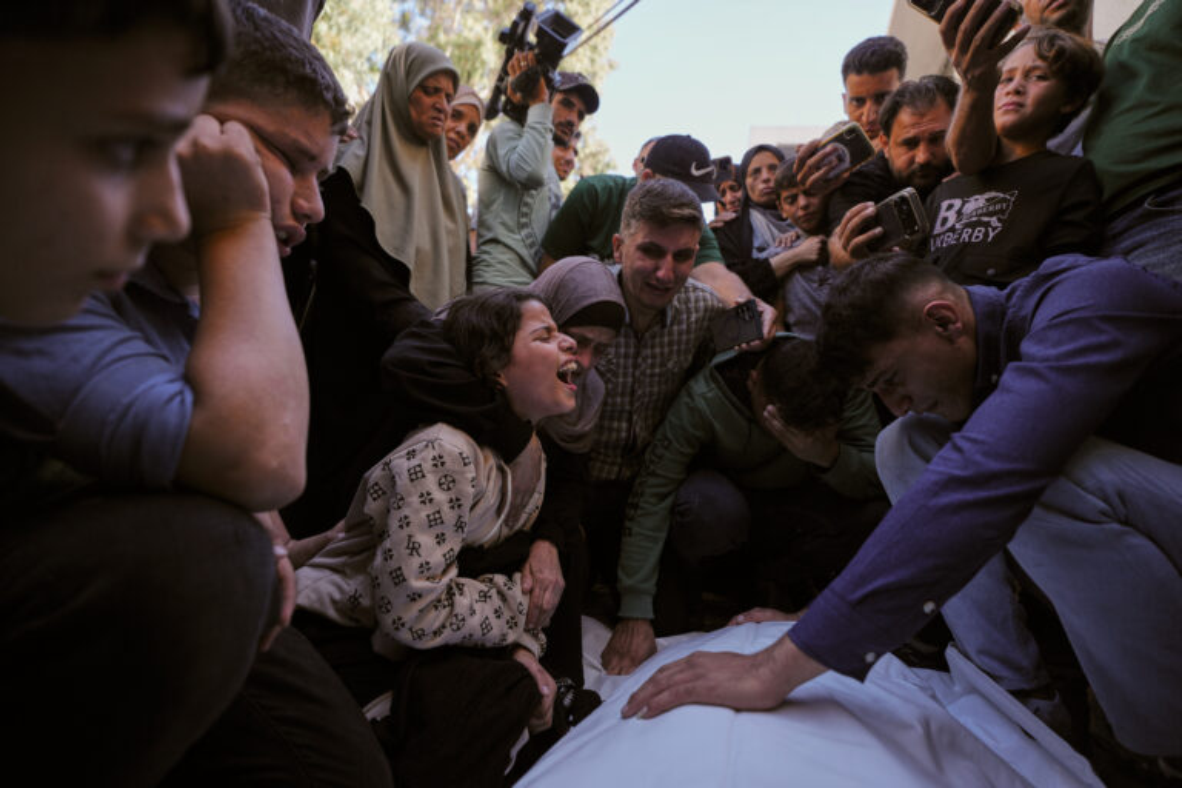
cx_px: 591
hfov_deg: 93.3
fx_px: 558
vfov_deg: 70.4
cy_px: 394
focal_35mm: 17
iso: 200
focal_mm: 17
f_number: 2.8
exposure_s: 1/400
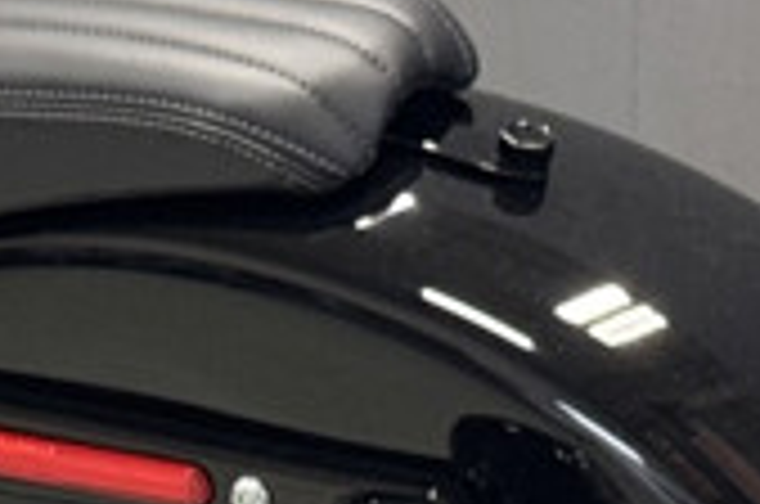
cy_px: 288
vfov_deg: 4.3
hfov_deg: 6.3
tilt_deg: -9.9
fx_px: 6658
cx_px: -776
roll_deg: -0.1
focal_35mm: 316
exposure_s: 1/40
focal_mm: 6.76
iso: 200
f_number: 1.78
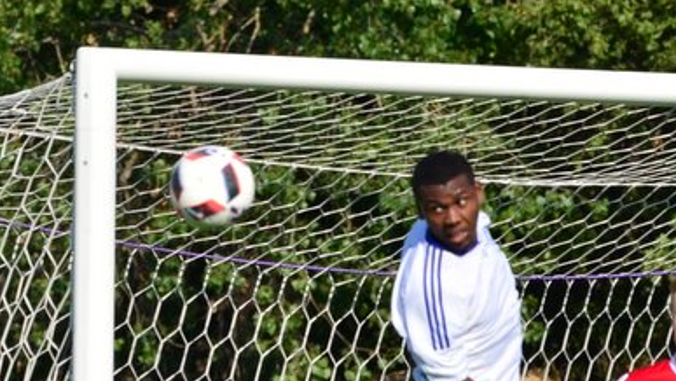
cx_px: 136
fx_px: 12125
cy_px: 495
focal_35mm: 676
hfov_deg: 3.2
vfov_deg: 1.8
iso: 250
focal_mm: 185
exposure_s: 1/1250
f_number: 6.3
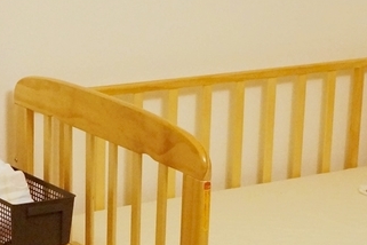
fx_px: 1142
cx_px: 81
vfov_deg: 12.1
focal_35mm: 112
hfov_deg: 18.1
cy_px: 229
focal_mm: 20
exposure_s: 1/30
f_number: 6.3
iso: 3200
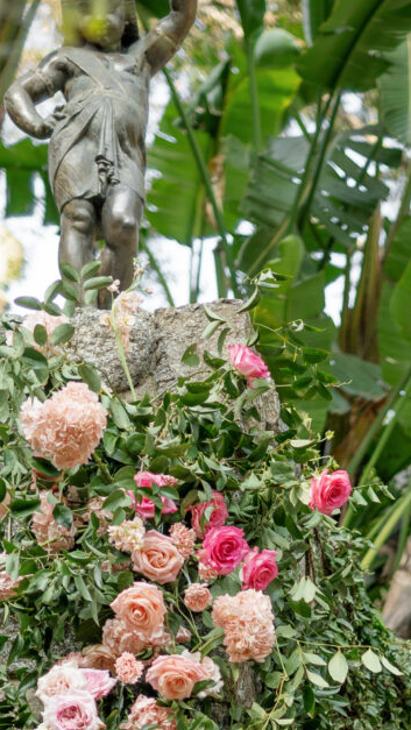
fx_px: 3311
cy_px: 905
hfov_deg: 6.9
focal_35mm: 171
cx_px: 766
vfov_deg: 12.3
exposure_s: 1/640
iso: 100
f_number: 2
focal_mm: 50
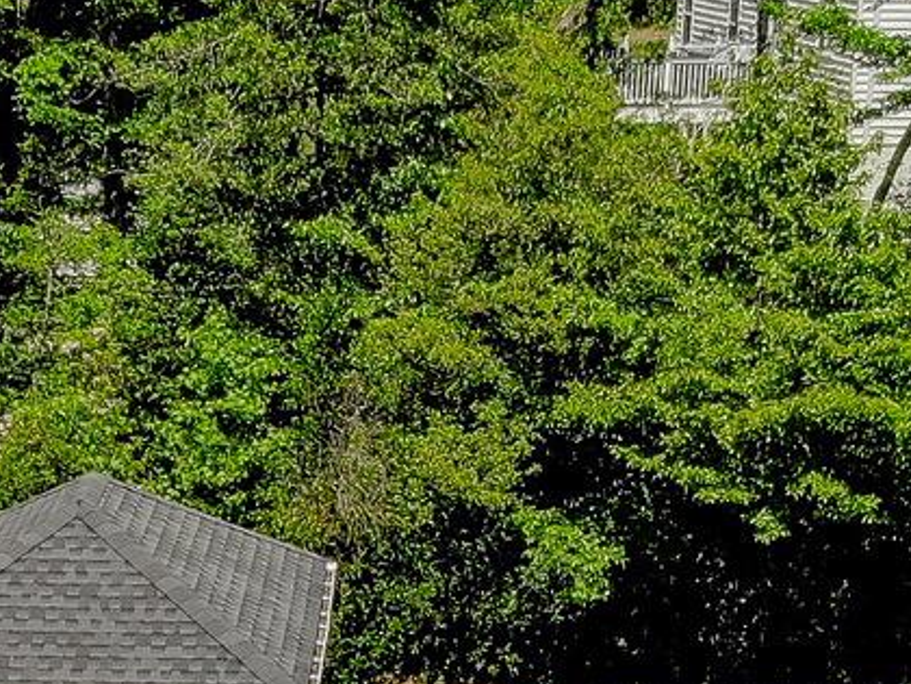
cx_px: 98
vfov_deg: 11.8
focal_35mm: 117
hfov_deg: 16.6
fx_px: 3079
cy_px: 1183
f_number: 2.8
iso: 100
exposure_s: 1/1750
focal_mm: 4.5
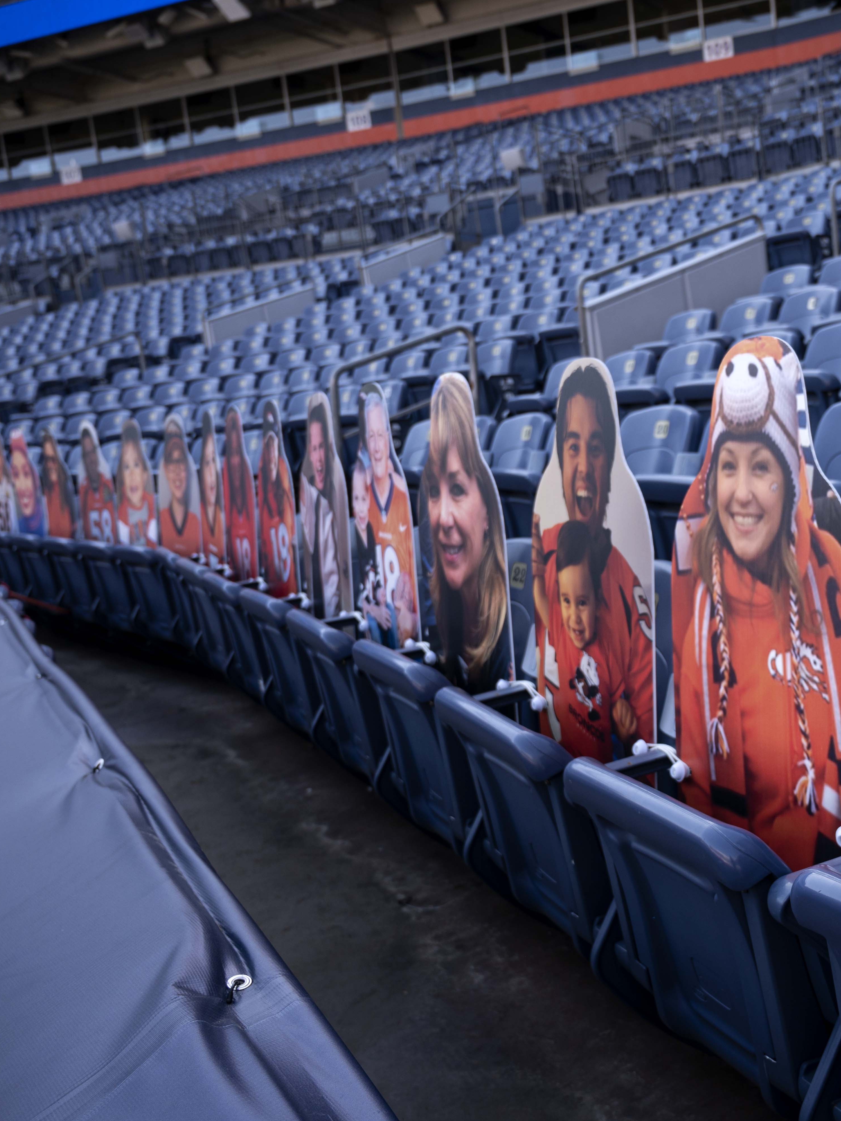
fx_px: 1134
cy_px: 565
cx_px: 789
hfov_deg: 37.5
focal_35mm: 35
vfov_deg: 52.6
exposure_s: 1/400
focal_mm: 24
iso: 200
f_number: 4
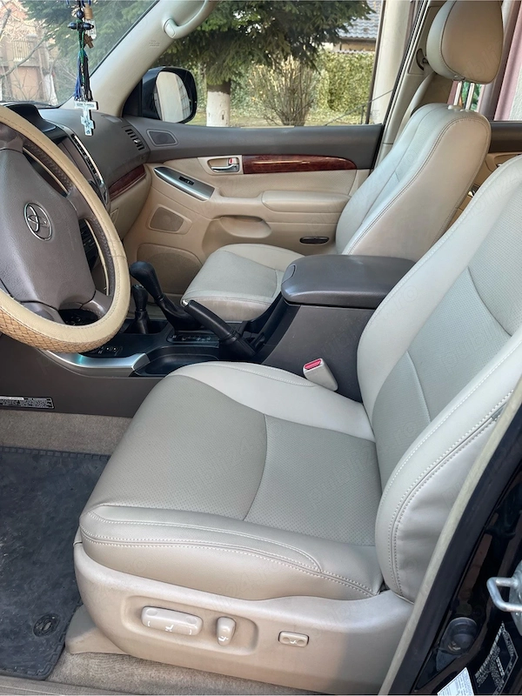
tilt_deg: -28.6
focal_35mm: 25
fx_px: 503
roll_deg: -3.3
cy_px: 348
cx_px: 261
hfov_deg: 54.9
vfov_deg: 69.4
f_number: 1.6
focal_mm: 5.1
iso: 64
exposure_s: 1/121
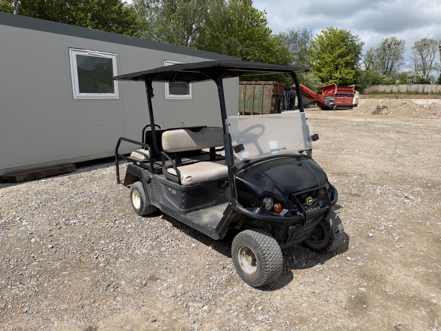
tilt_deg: -12.8
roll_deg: +0.5
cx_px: 220
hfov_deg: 71.6
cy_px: 166
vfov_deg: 56.8
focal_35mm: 24
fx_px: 306
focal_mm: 6.76
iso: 80
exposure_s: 1/6173
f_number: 1.78
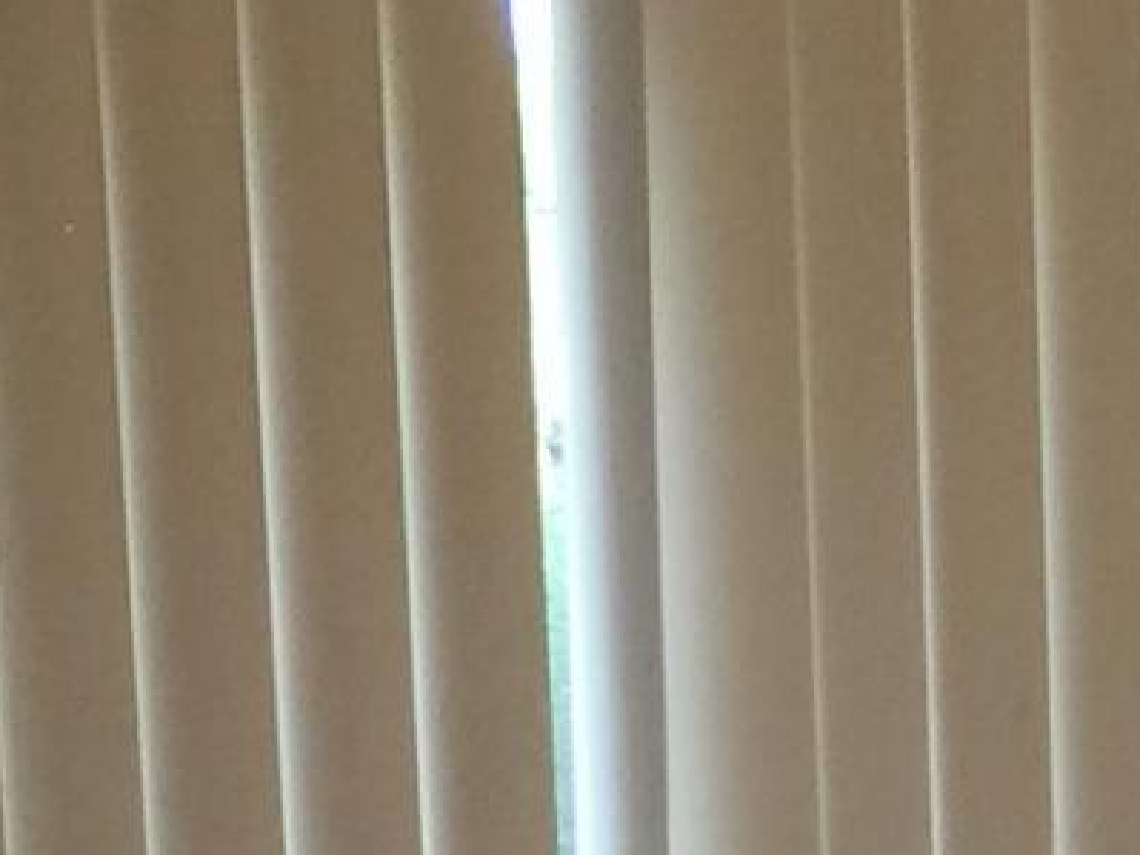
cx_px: 1917
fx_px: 7177
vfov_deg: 6.4
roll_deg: +0.2
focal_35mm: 218
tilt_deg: -15.0
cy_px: 2202
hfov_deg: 8.8
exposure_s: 1/30
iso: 32
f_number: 2.2
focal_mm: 4.15
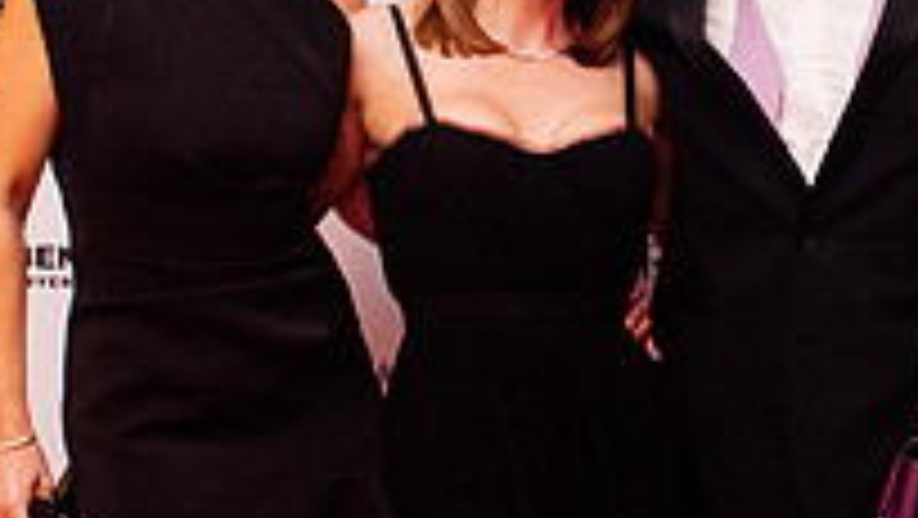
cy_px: 176
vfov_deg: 8.7
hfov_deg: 15.0
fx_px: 3410
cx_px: 939
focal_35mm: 140
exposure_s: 1/200
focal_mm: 35
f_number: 3.5
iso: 2000
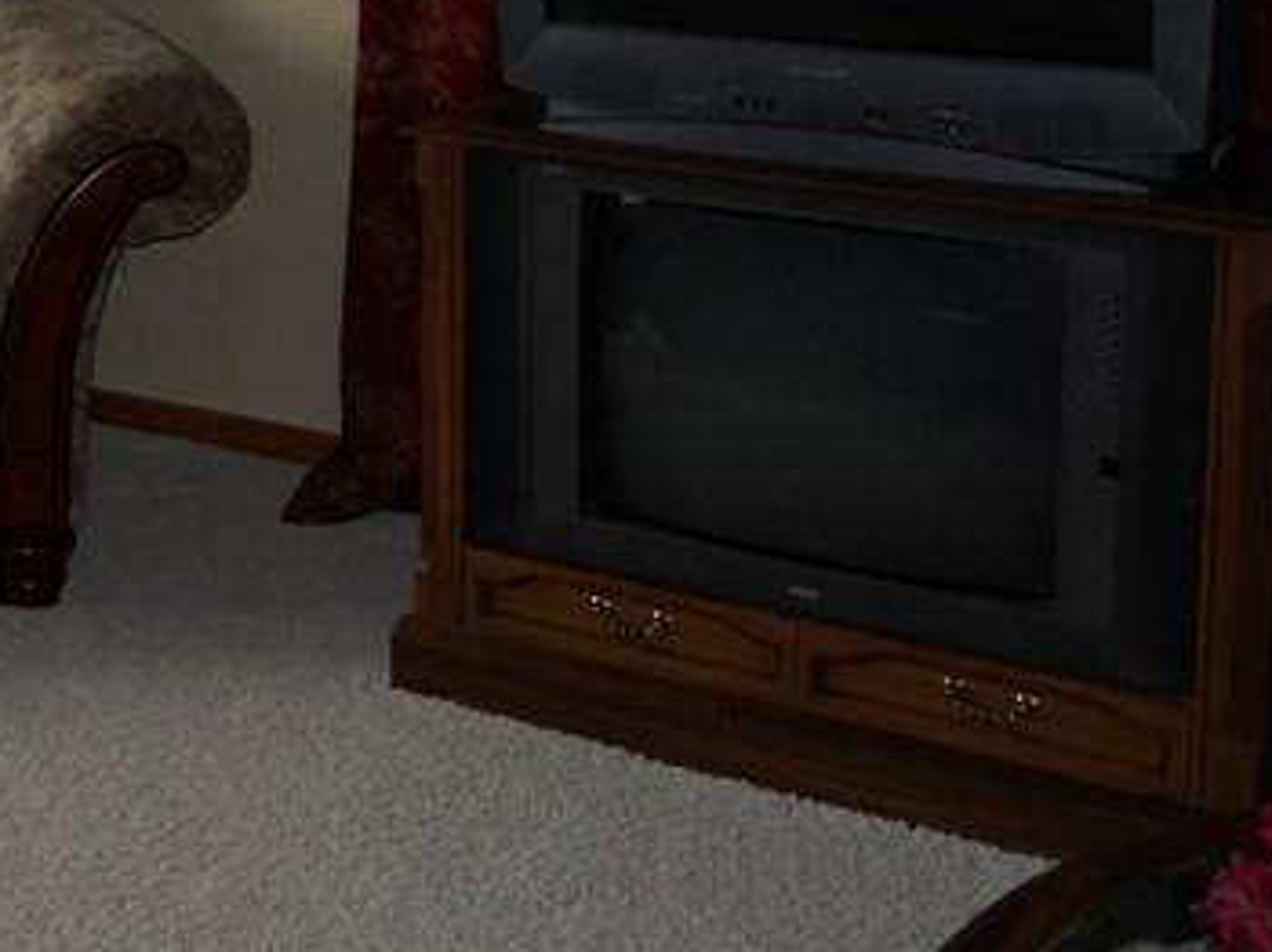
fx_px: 3011
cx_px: -480
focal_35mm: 82
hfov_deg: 21.1
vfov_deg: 17.4
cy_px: -55
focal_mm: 5
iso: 100
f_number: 2.7
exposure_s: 1/25
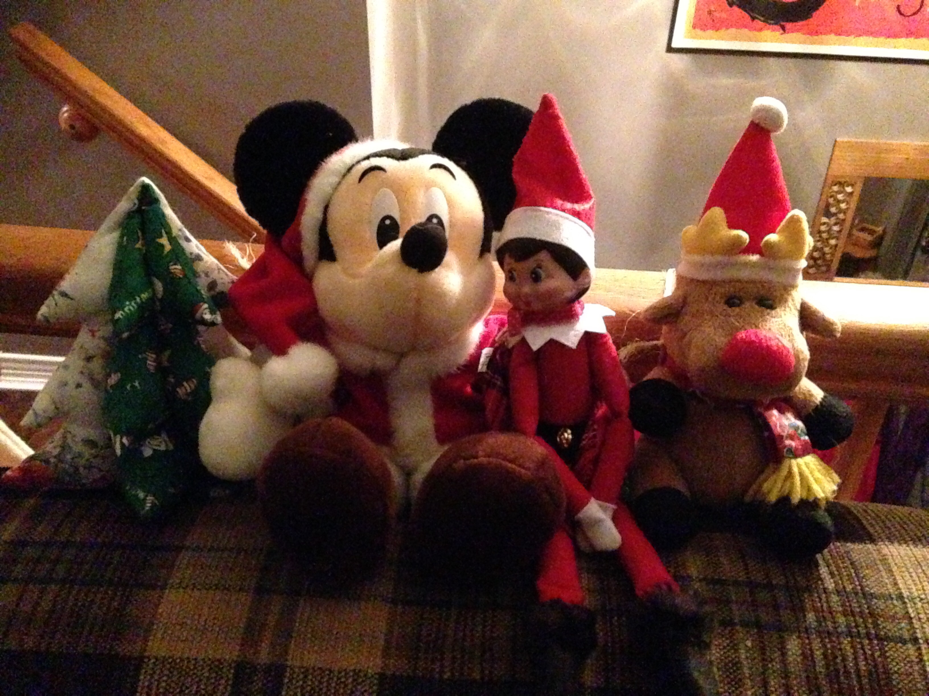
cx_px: 464
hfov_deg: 55.4
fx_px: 886
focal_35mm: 33
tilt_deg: -34.3
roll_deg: -0.8
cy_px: 348
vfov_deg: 42.9
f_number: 2.4
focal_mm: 4.12
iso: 3200
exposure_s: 1/15
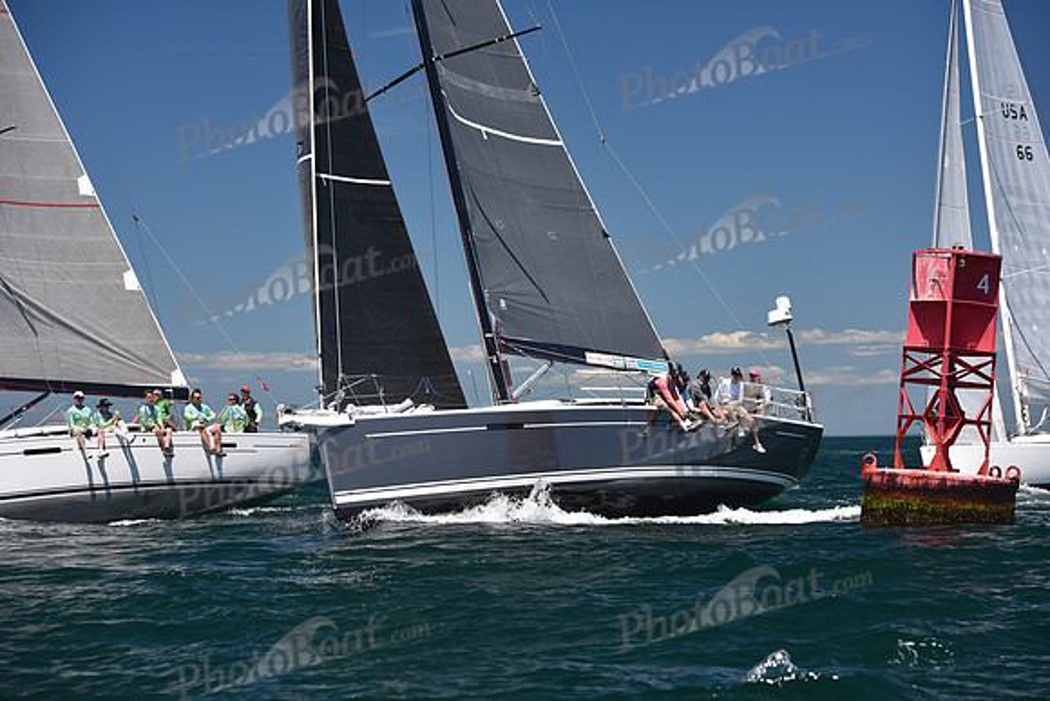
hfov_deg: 20.8
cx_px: 525
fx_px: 2859
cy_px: 350
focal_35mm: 98
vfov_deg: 14.0
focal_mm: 98
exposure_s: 1/800
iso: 250
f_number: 5.6
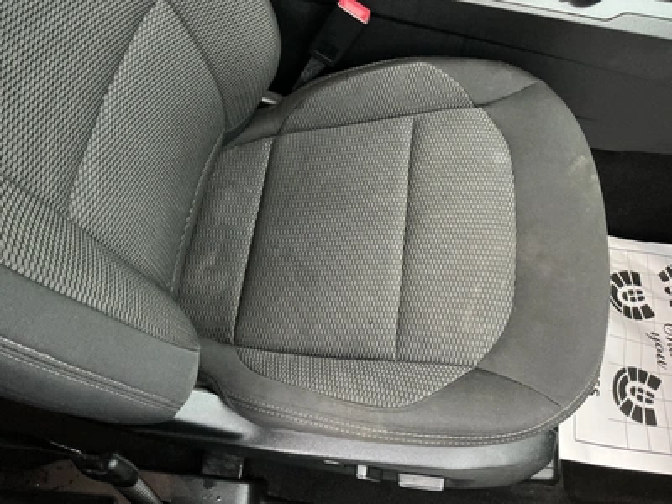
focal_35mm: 28
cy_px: 252
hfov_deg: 63.4
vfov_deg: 49.7
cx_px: 336
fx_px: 544
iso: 640
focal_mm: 3
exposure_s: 1/26
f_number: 1.8
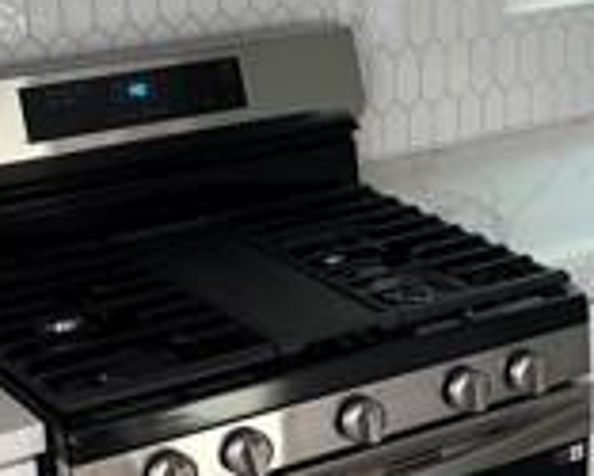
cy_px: 160
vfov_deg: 14.8
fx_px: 1829
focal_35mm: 104
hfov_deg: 18.3
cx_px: 442
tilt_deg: -18.8
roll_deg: -0.1
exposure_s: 1/121
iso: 125
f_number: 1.6
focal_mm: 5.1
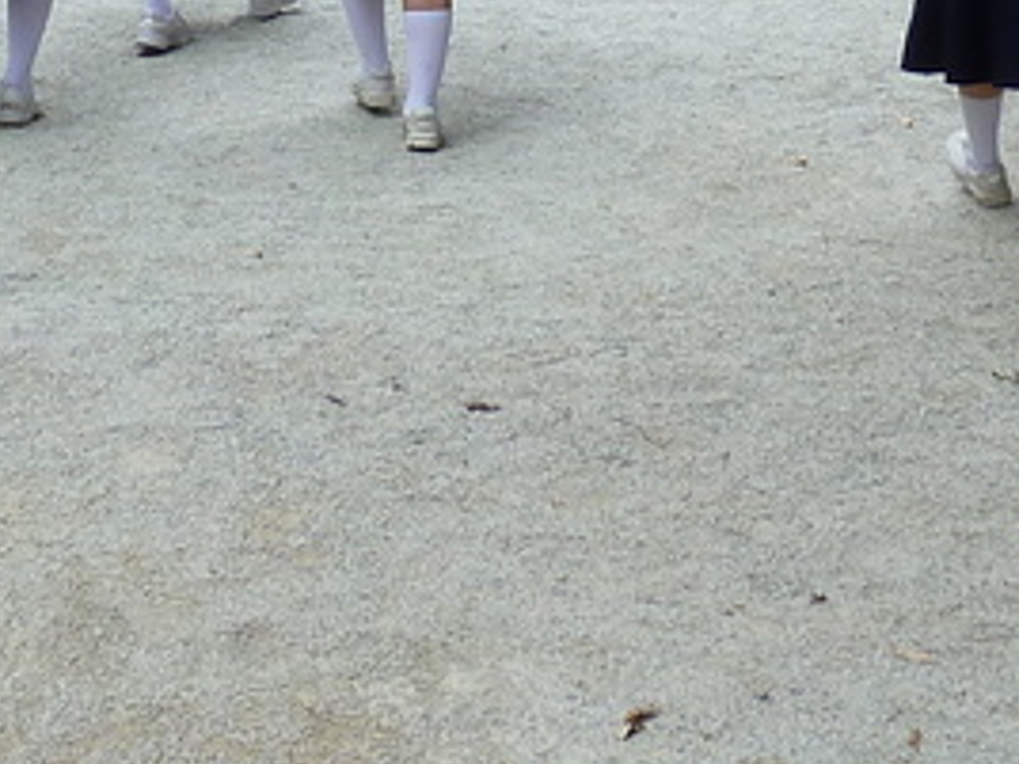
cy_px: -817
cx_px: 232
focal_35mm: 112
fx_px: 3297
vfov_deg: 11.7
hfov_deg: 17.5
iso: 80
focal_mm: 4.1
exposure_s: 1/160
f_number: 4
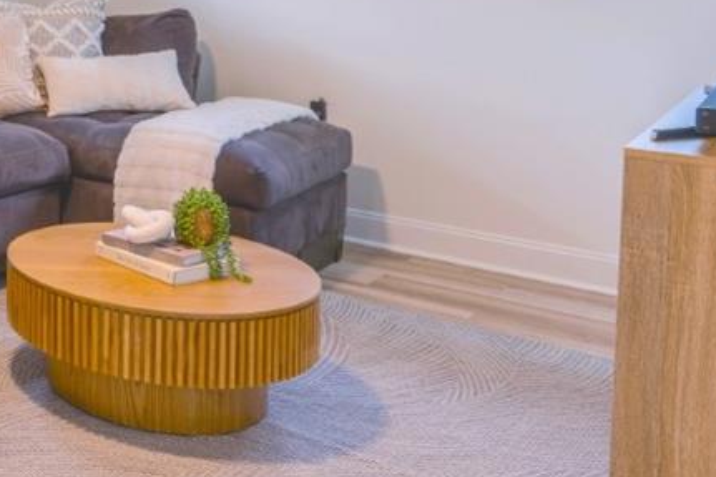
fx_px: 1034
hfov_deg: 29.5
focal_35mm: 52
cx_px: -248
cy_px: -15
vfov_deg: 24.6
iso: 125
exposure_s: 1/5
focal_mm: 14
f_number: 8
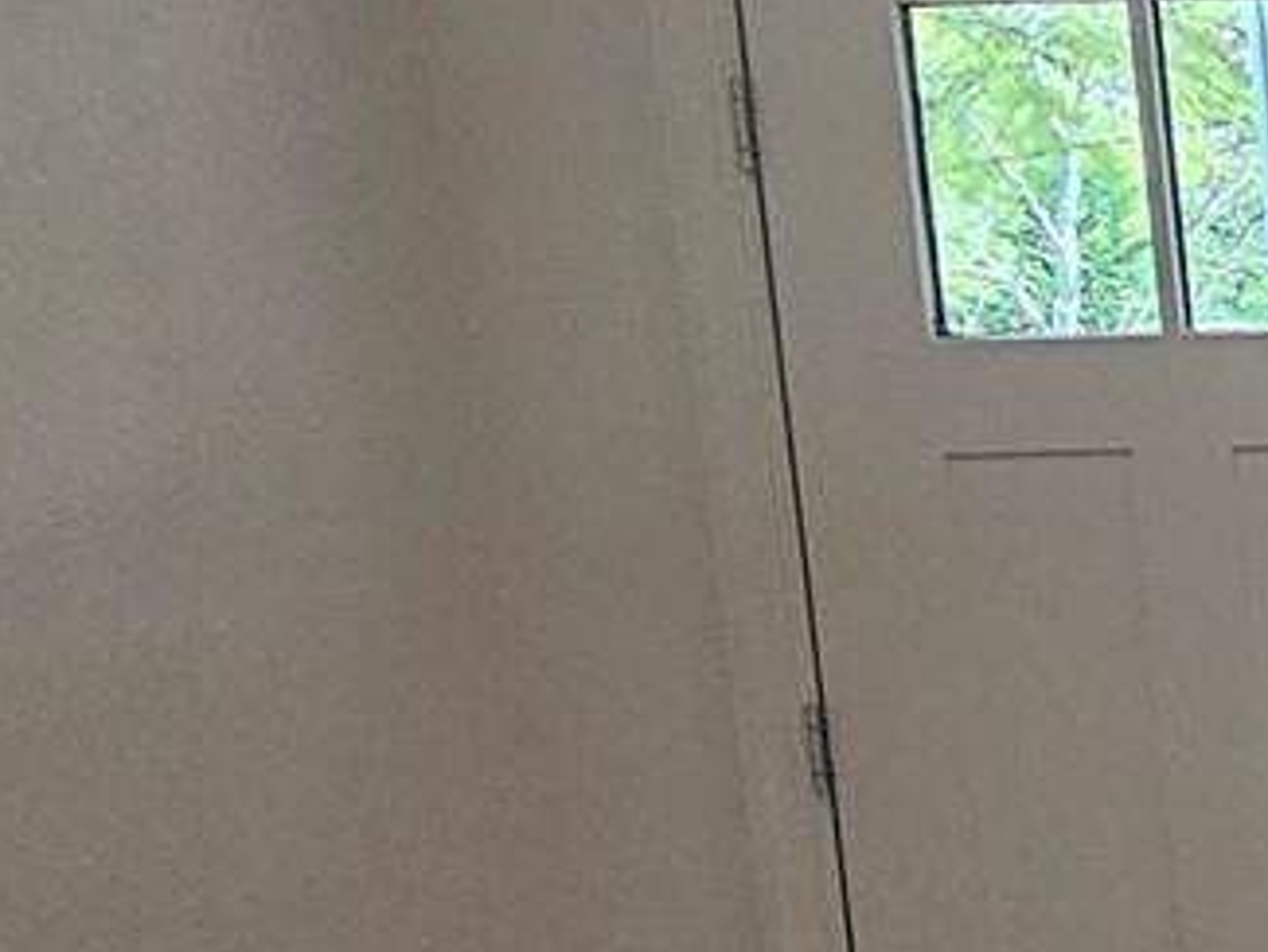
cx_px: 3230
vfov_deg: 17.7
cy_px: 901
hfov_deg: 13.9
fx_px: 3005
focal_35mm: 82
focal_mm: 2.2
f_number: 2.2
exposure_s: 1/60
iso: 64
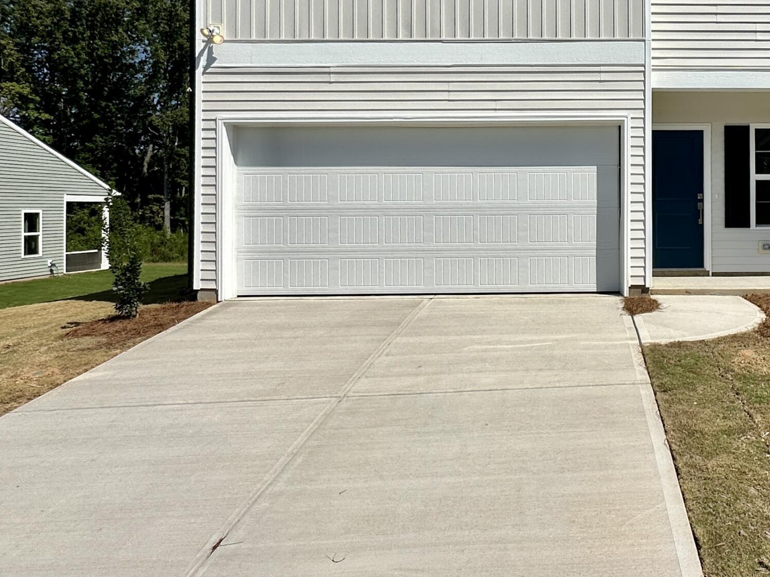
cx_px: 586
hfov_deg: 59.7
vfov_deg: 47.5
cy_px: 132
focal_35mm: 28
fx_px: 623
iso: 50
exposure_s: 1/4831
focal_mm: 2.22
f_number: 2.2
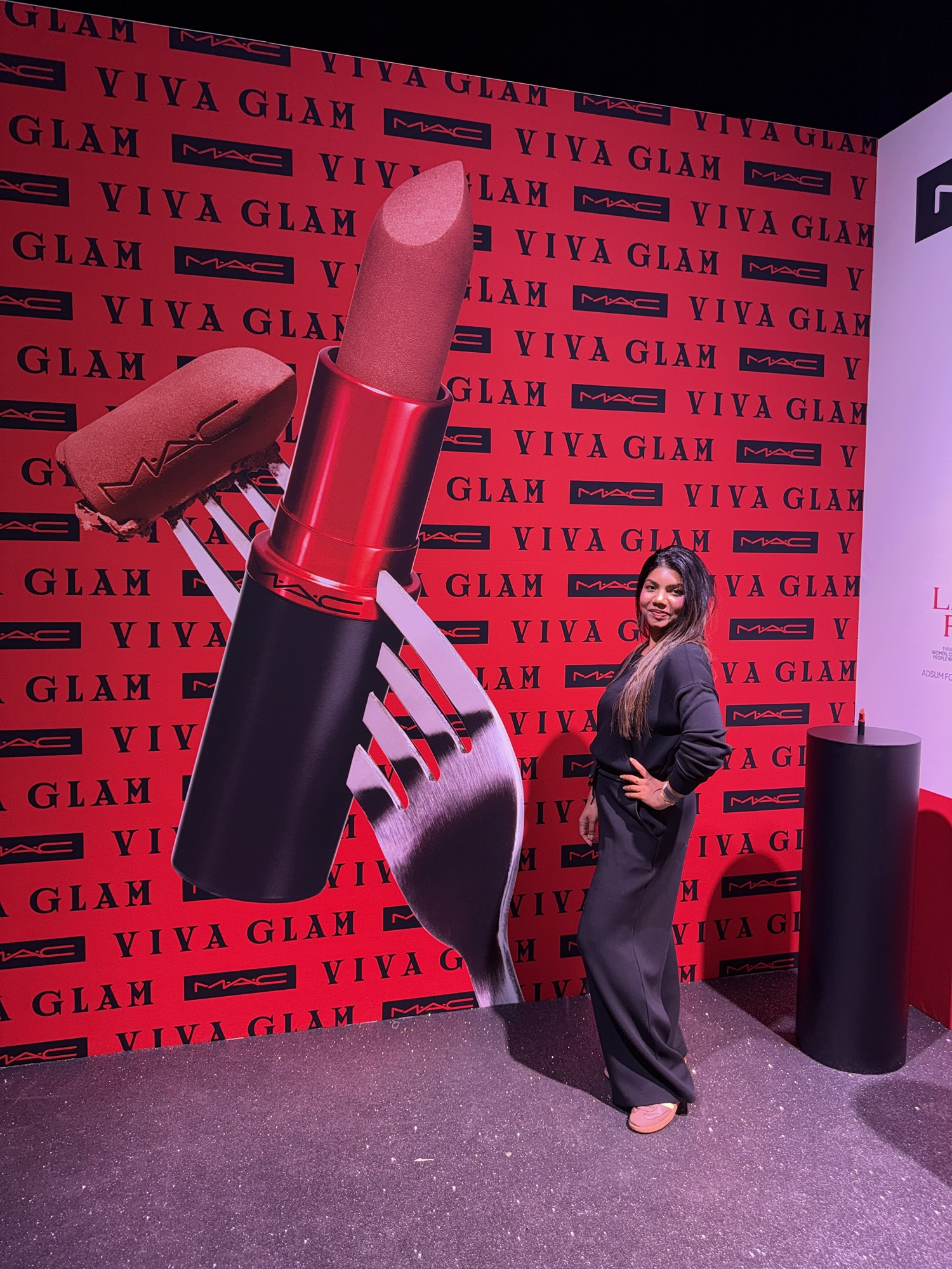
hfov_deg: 56.8
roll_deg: -0.4
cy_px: 634
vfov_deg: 71.6
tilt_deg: -3.2
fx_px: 880
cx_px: 476
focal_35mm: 24
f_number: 1.78
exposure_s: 1/16
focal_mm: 6.76
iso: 80
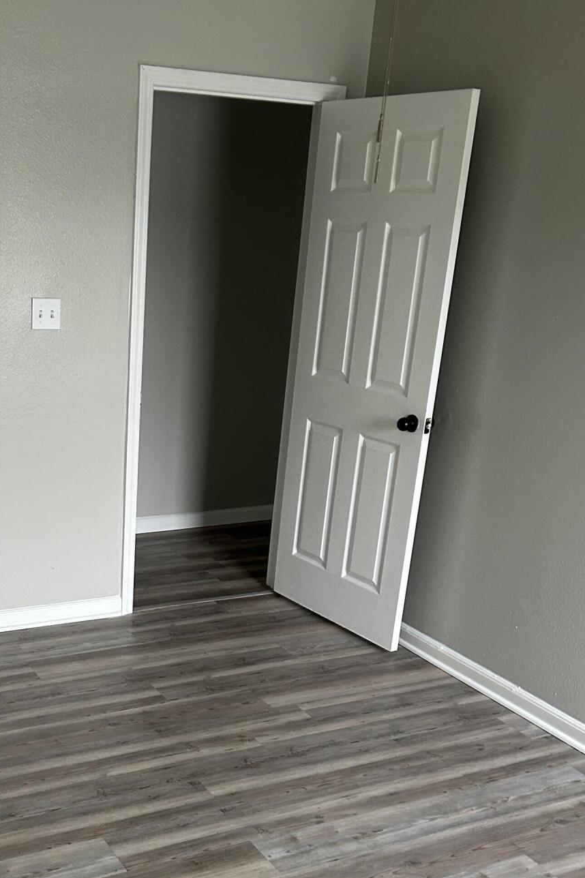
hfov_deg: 31.2
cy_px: 594
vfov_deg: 45.6
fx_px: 1024
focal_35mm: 42
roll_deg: -2.3
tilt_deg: -20.6
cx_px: 136
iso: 160
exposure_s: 1/60
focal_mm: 5.7
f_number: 1.5
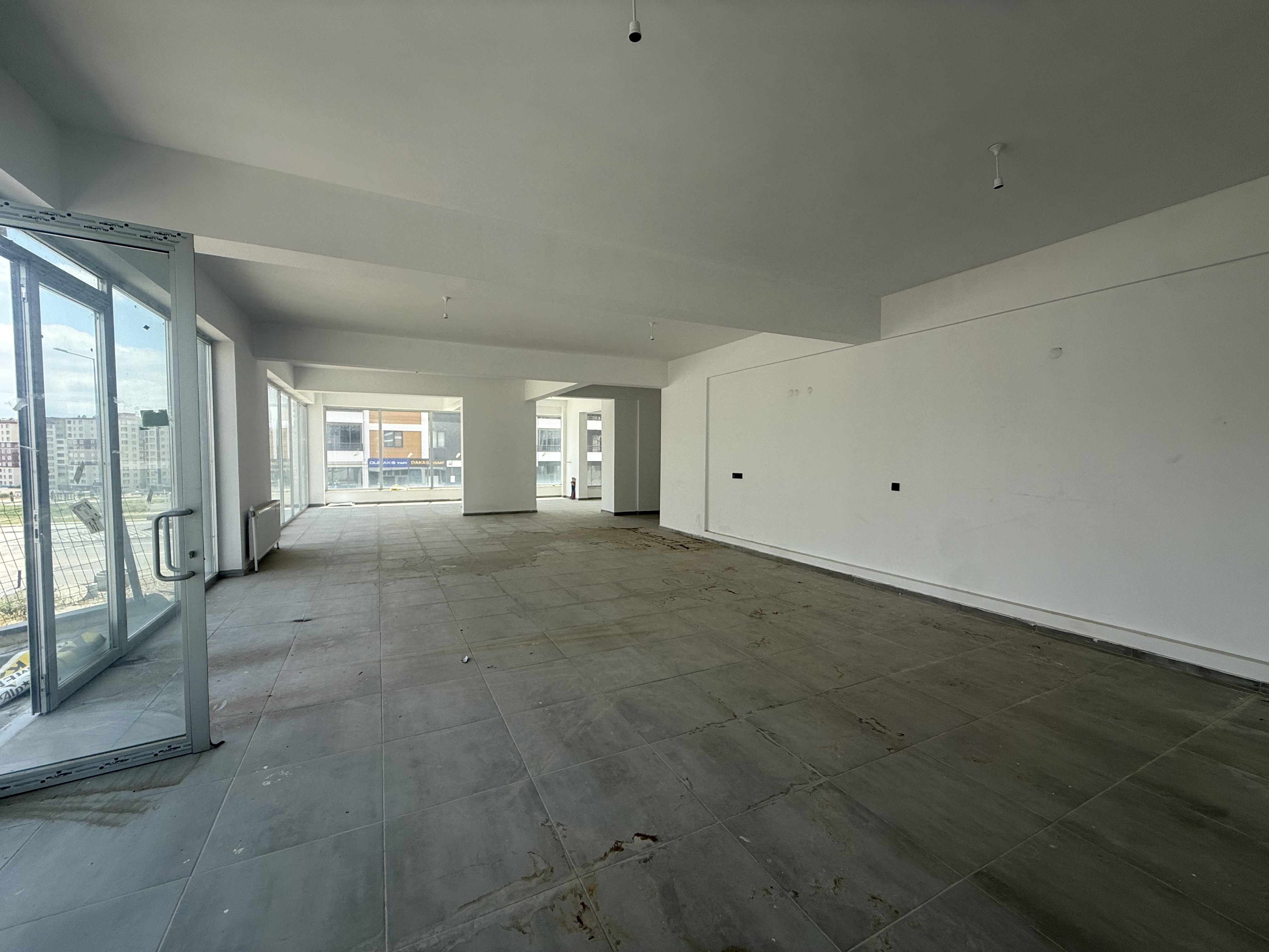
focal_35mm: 14
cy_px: 476
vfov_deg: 85.7
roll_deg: -0.6
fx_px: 513
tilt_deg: -0.9
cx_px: 634
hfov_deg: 102.1
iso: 50
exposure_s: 1/510
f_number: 2.2
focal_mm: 2.22
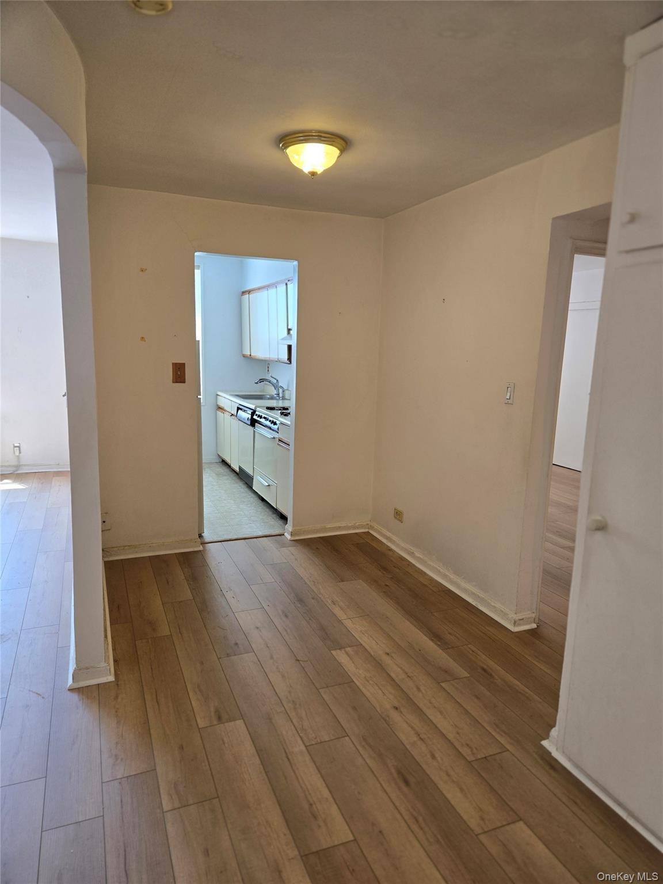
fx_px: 587
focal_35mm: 23
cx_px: 332
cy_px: 442
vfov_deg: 73.9
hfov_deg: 58.9
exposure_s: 1/120
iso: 100
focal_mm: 5.4
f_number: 1.8
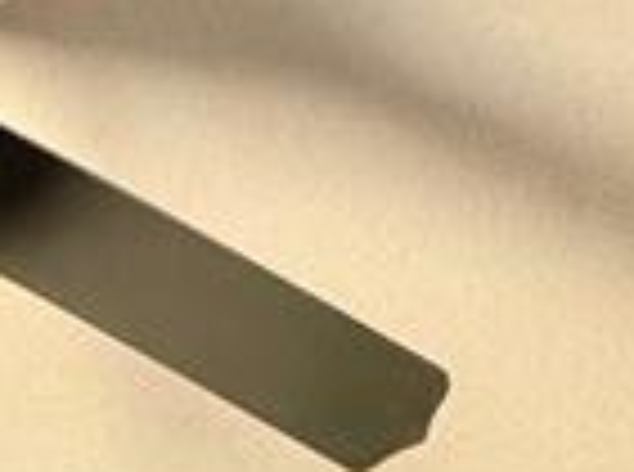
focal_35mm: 102
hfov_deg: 19.3
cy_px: 1254
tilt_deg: +0.7
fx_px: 1863
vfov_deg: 11.2
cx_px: 279
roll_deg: -0.1
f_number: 2.2
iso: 320
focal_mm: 2.22
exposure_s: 1/68
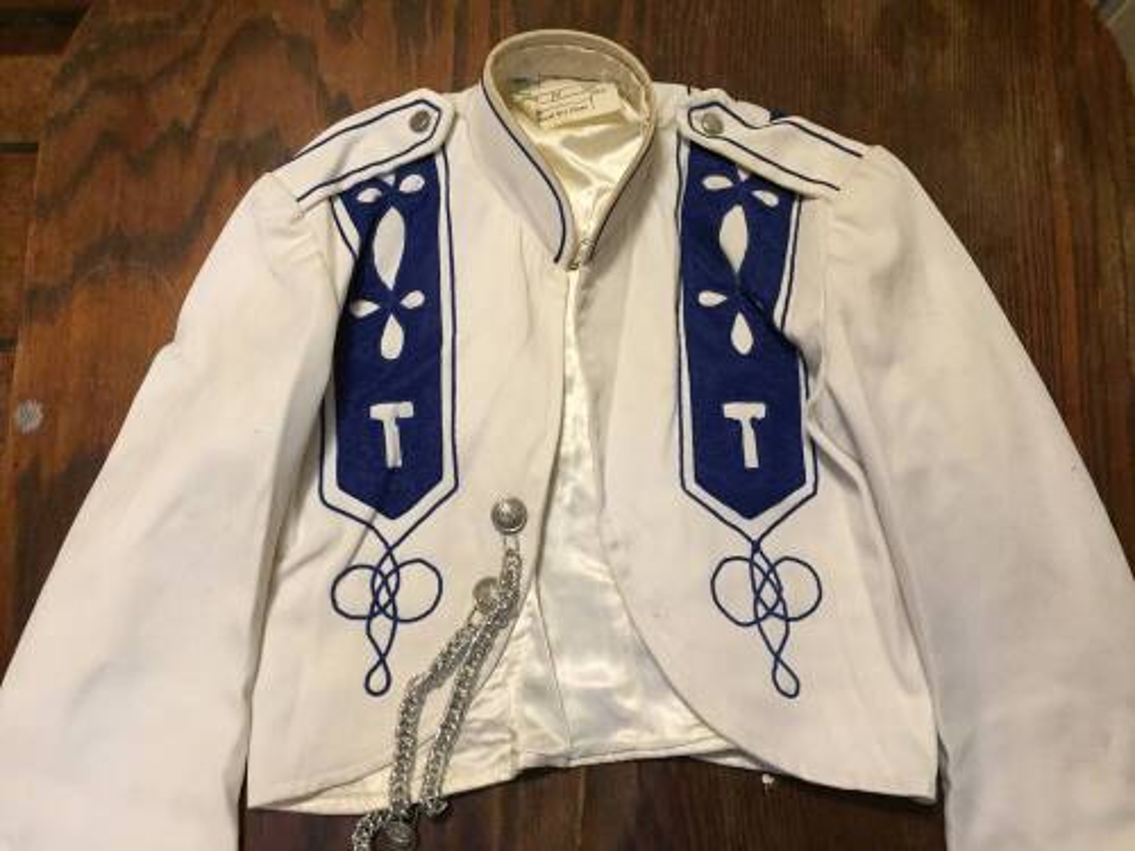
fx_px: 951
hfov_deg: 61.7
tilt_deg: -80.3
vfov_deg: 48.2
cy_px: 426
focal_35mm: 29
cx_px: 568
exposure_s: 1/30
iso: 200
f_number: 2.2
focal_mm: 4.15
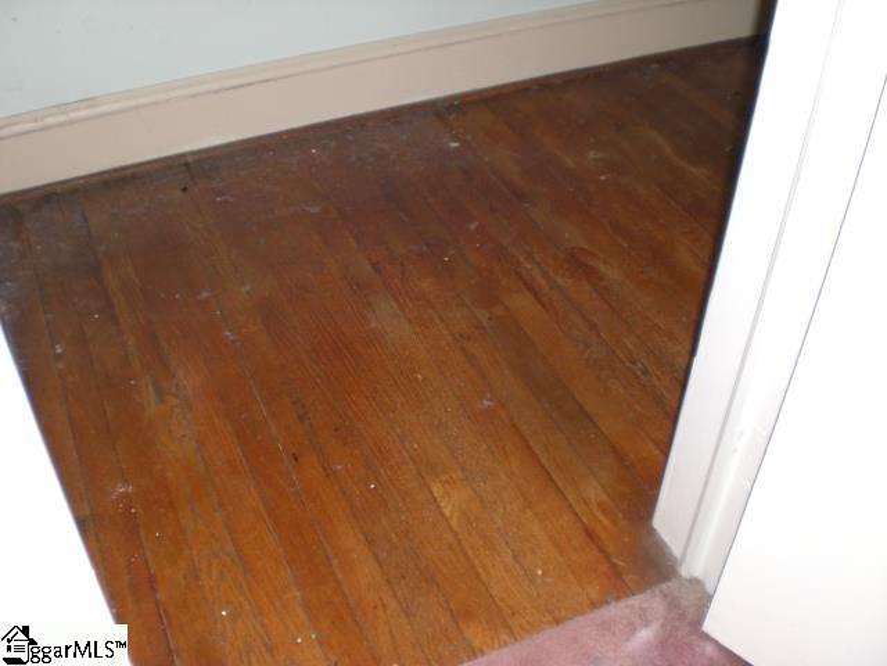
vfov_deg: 37.7
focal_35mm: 38
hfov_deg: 49.0
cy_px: 333
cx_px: 444
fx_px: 974
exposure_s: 1/60
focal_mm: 6.3
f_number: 3.1
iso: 200
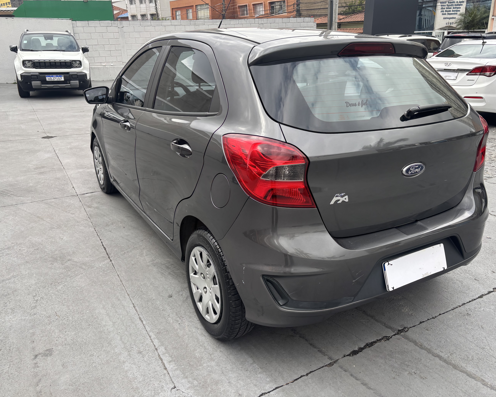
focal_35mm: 28
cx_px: 248
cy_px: 193
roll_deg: -1.0
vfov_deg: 51.5
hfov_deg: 62.2
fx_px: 411
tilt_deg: -20.5
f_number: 1.6
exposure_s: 1/584
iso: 50
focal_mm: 5.96
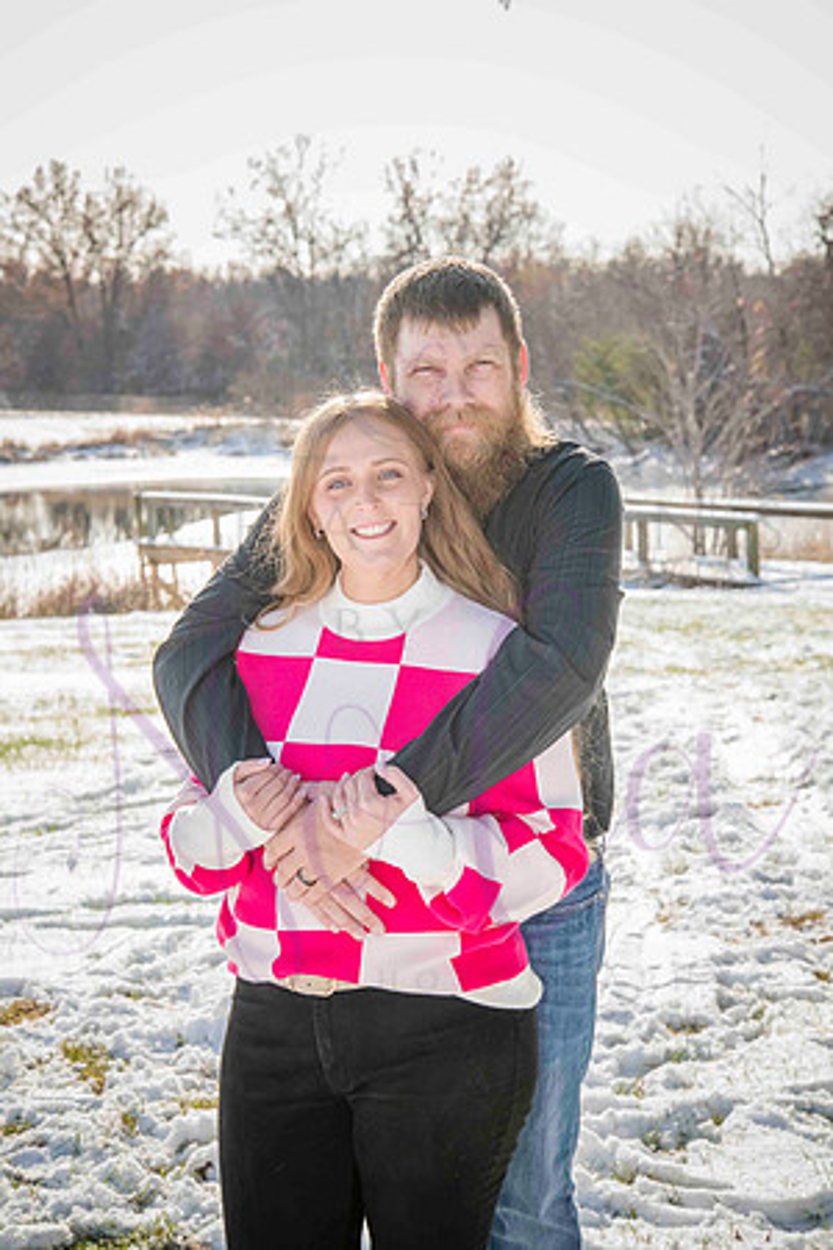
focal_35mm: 68
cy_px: 625
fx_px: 2360
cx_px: 416
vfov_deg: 29.7
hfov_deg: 20.0
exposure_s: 1/1000
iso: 800
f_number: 10
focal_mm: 68
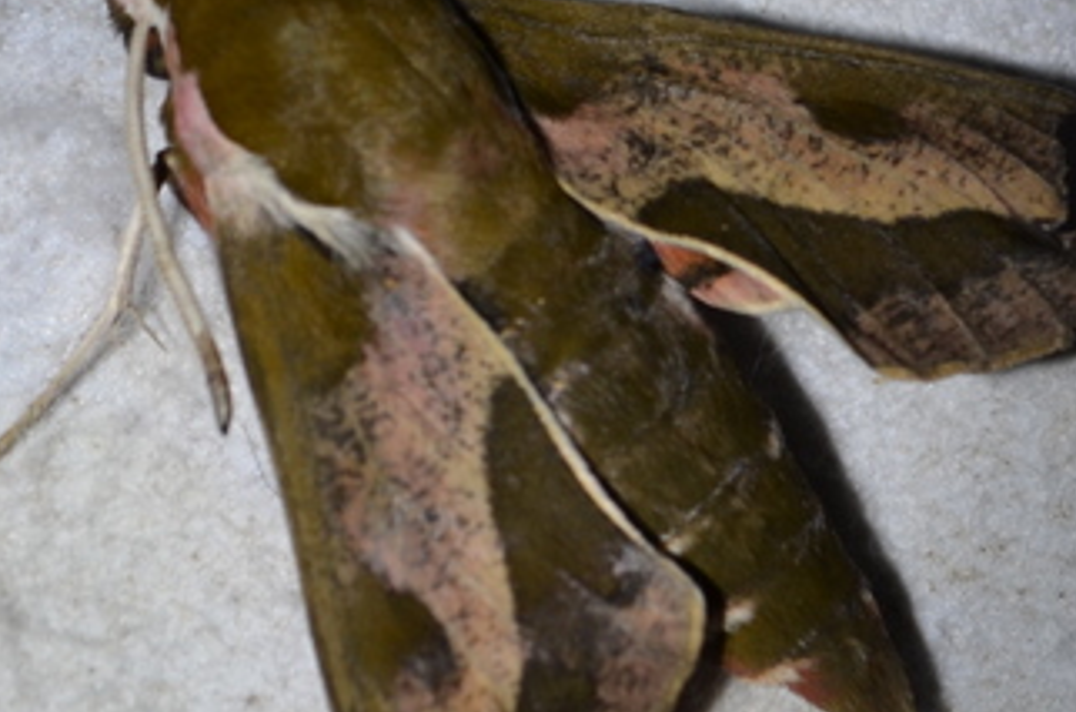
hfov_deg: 8.3
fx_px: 7379
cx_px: 511
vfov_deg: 5.5
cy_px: 187
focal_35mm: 248
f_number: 8
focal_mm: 55
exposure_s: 1/60
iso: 220
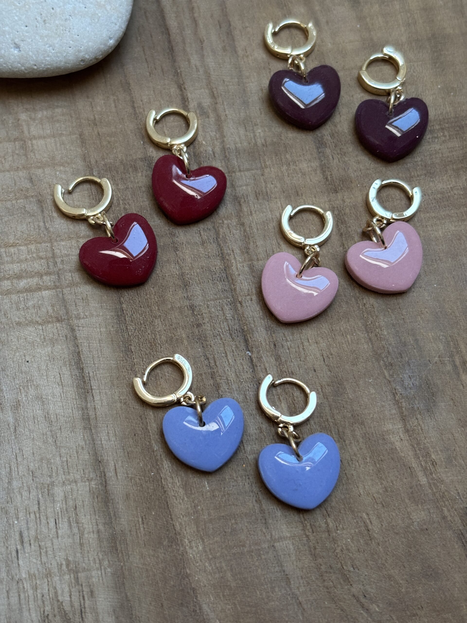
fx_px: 935
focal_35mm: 52
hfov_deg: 28.0
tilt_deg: -69.5
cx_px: 234
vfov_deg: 36.8
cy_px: 312
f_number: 1.6
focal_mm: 5.96
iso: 160
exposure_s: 1/40
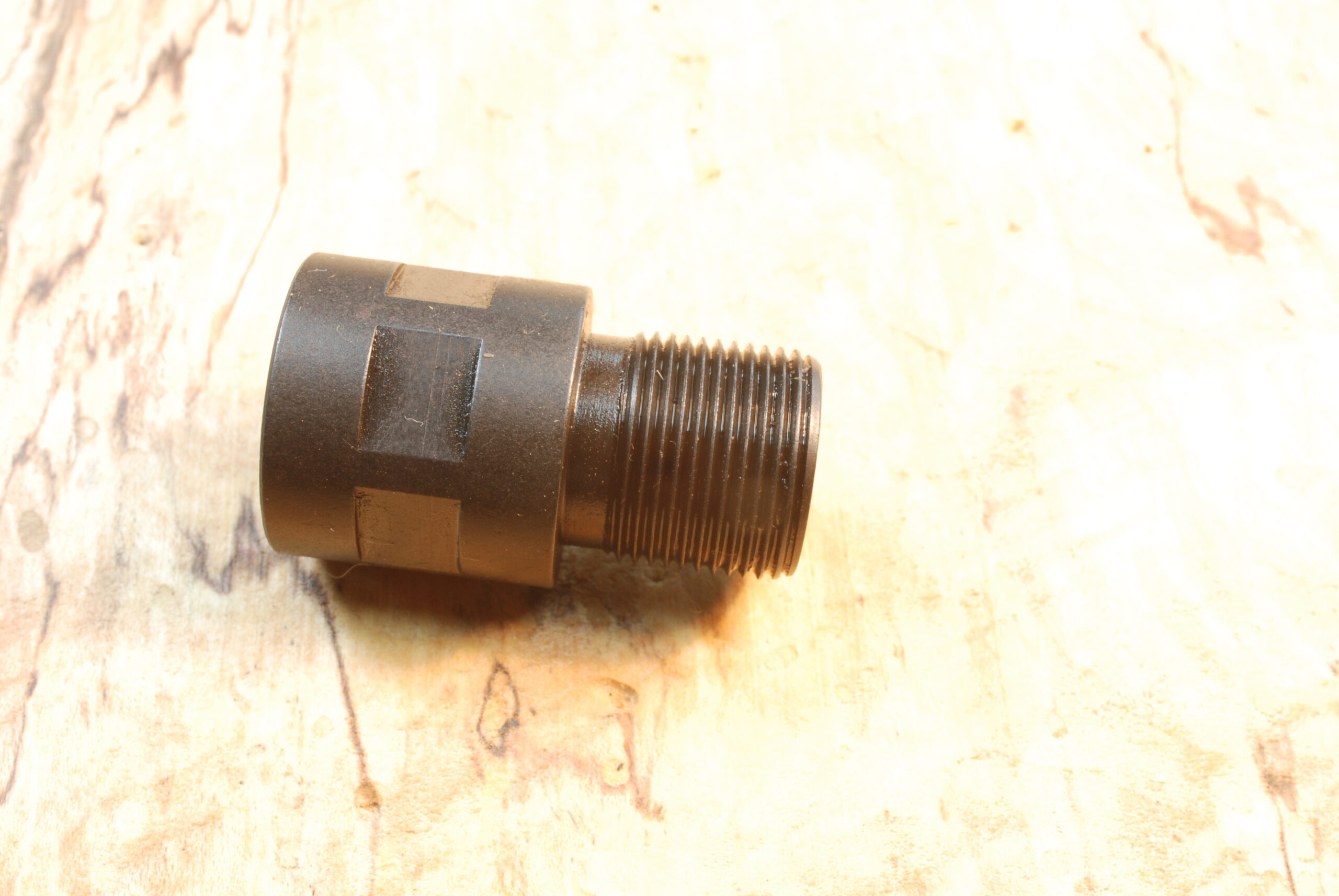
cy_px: 448
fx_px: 2234
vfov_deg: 22.7
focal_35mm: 60
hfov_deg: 33.4
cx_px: 670
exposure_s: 1/3
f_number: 22
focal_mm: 40
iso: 200
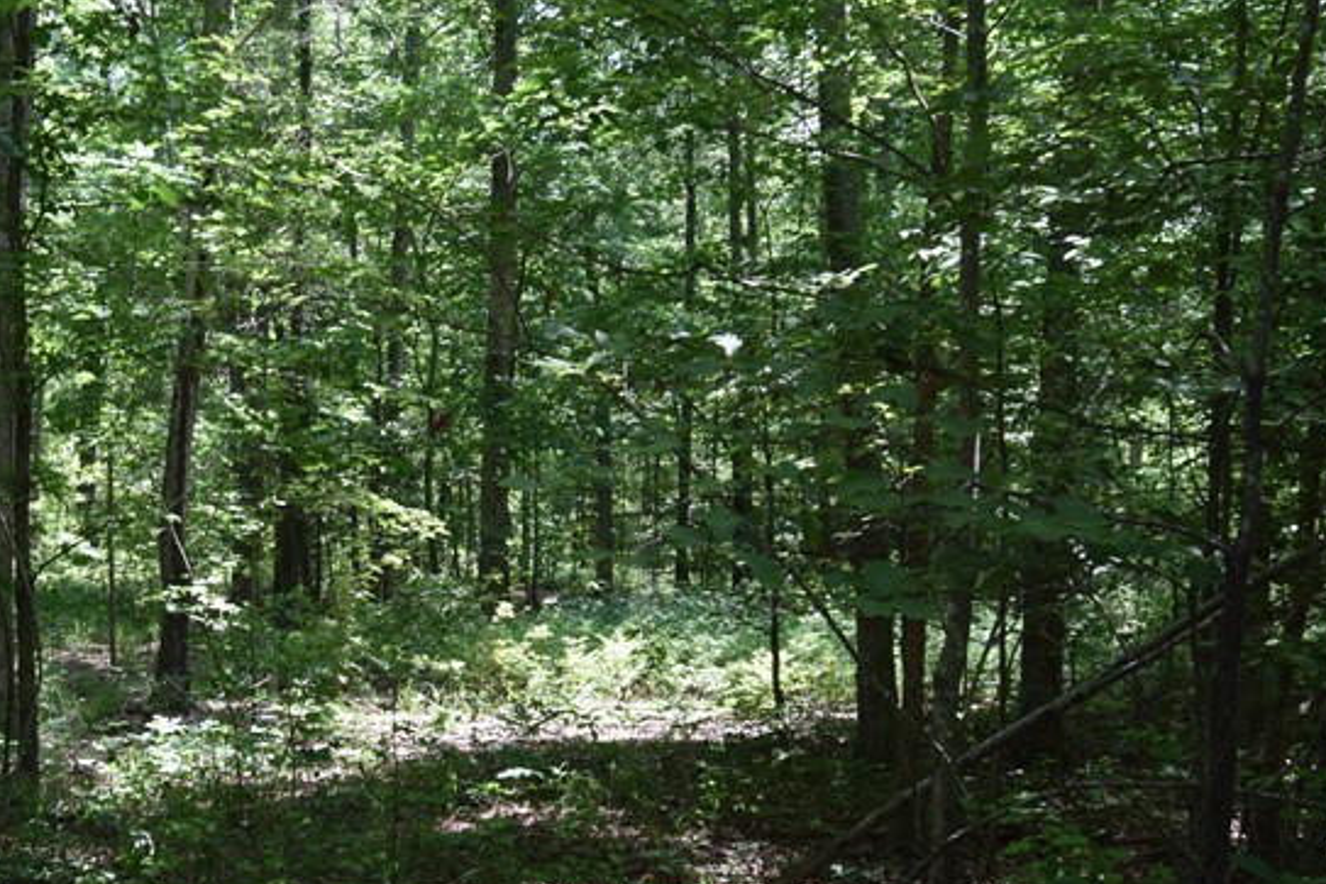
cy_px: 432
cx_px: 261
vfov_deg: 22.6
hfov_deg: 32.5
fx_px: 2210
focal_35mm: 60
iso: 400
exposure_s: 1/160
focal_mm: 20
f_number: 6.3
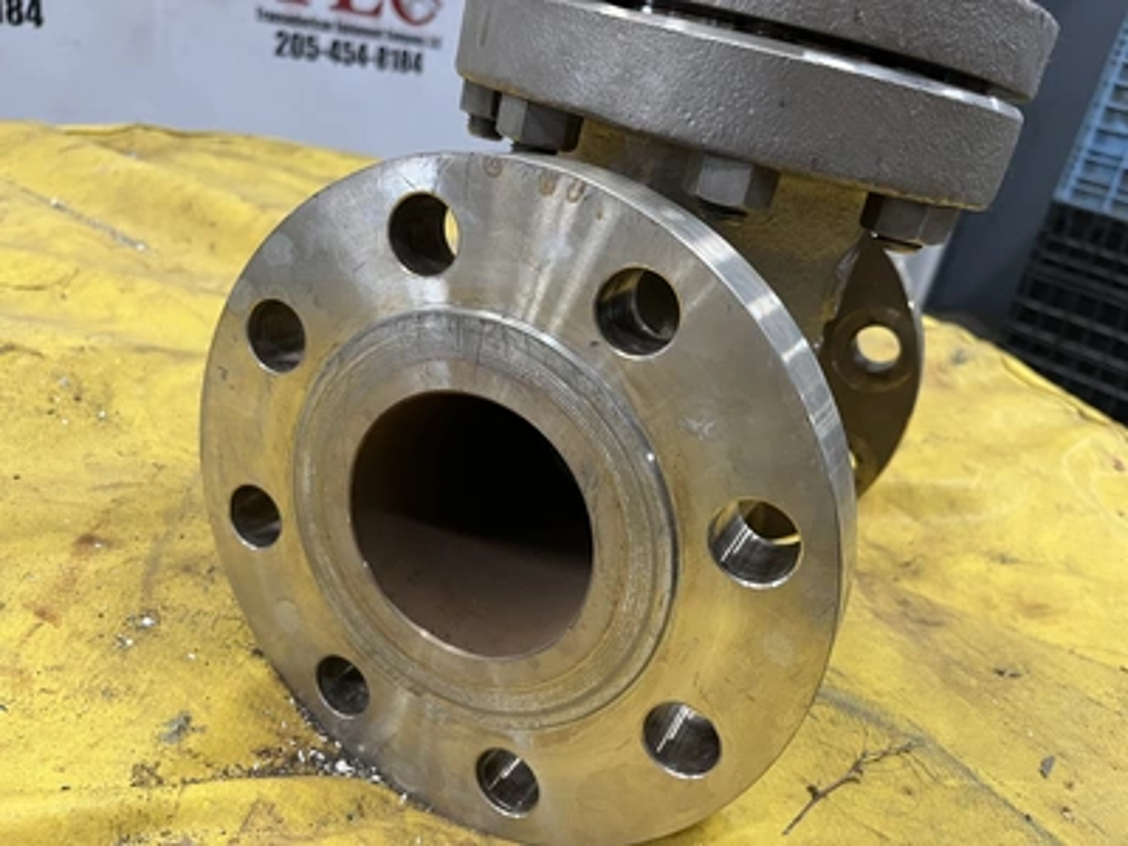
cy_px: 423
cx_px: 564
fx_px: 847
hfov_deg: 67.3
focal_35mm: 26
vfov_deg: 53.1
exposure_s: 1/60
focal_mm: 5.1
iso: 250
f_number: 1.6
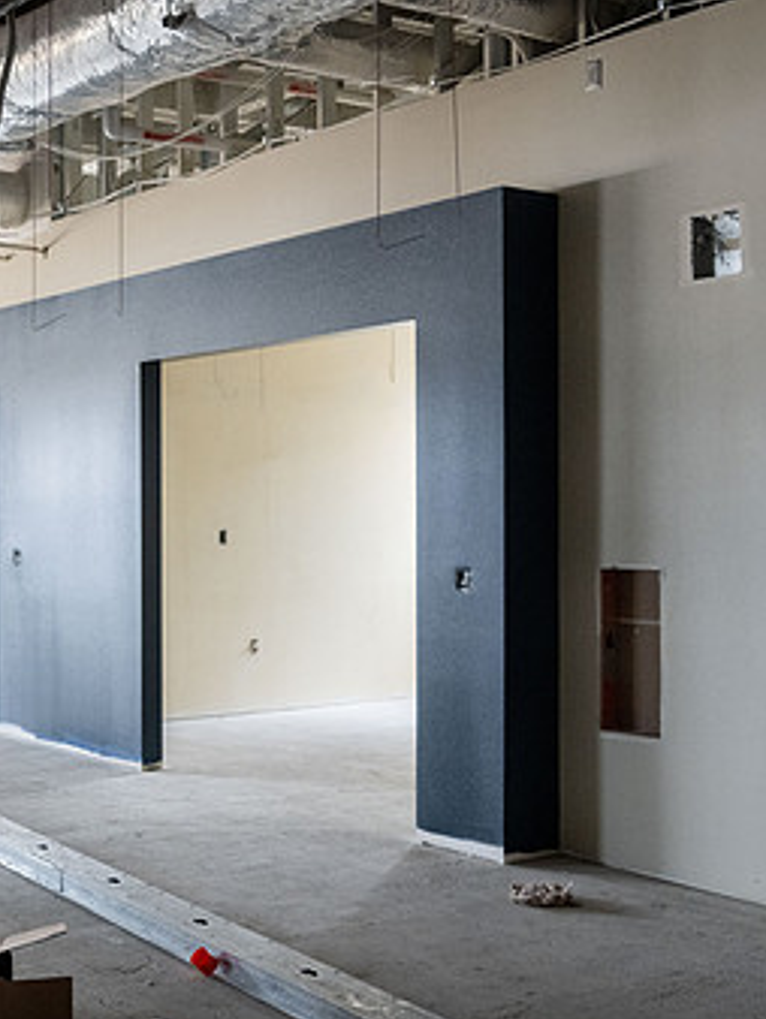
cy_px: 526
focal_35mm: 52
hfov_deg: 26.9
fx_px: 1532
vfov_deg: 36.8
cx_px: 55
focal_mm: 30
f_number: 4
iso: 2500
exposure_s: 1/250
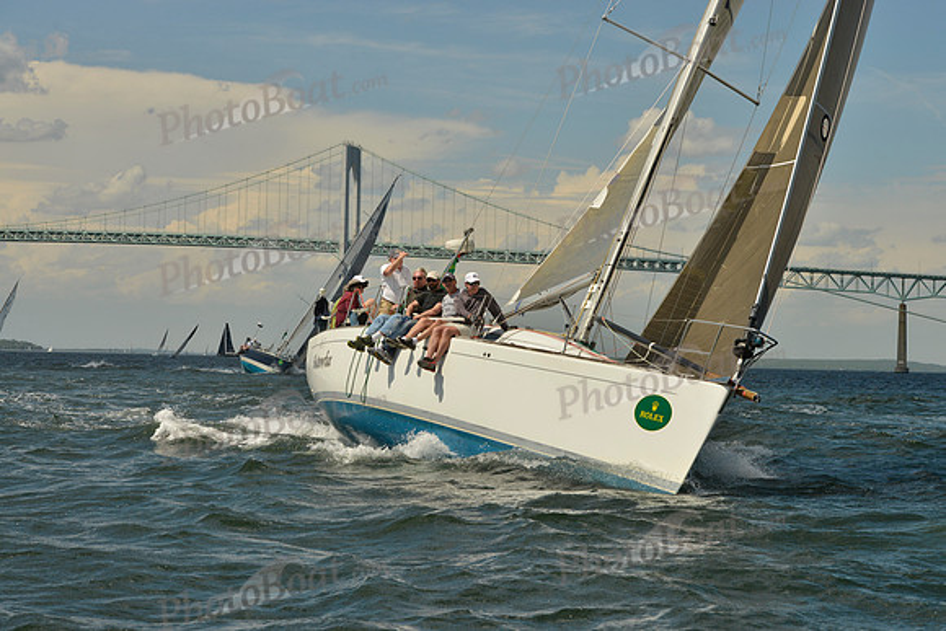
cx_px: 473
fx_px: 2103
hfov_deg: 25.4
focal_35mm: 80
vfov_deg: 17.1
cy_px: 316
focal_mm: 80
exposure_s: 1/1600
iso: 280
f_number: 10
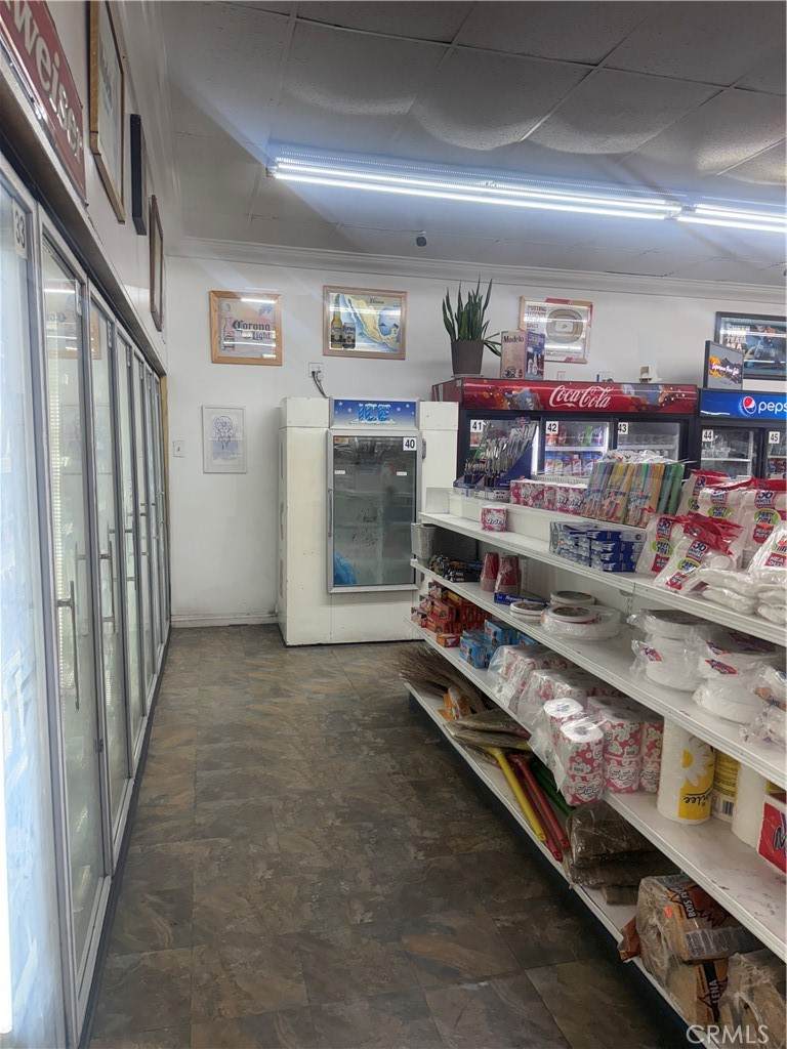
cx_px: 394
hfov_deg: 56.8
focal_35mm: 24
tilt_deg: -3.7
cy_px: 524
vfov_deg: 71.6
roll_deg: -1.1
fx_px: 728
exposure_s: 1/228
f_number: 1.78
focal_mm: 6.76
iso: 160
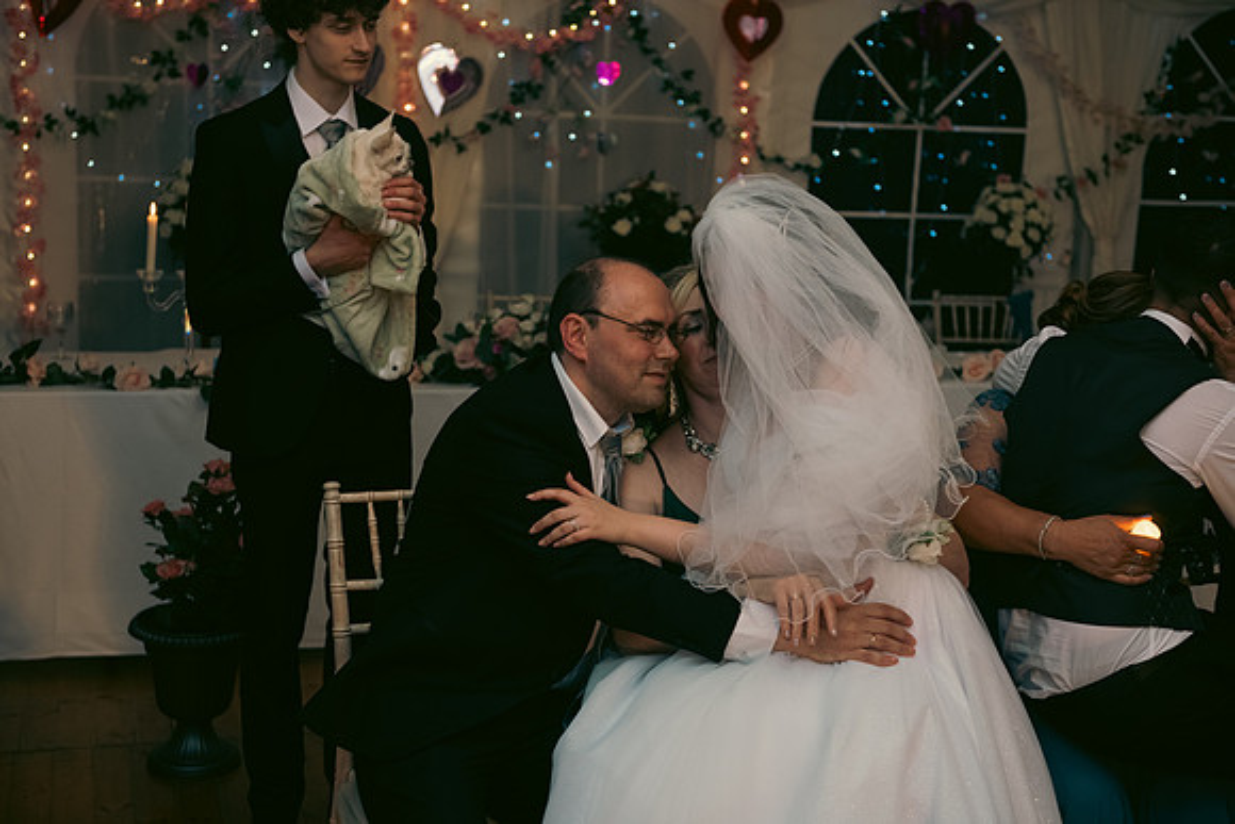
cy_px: 412
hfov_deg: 36.2
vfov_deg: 24.6
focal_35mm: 55
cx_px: 618
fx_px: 1887
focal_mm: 55
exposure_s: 1/160
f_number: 3.5
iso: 800
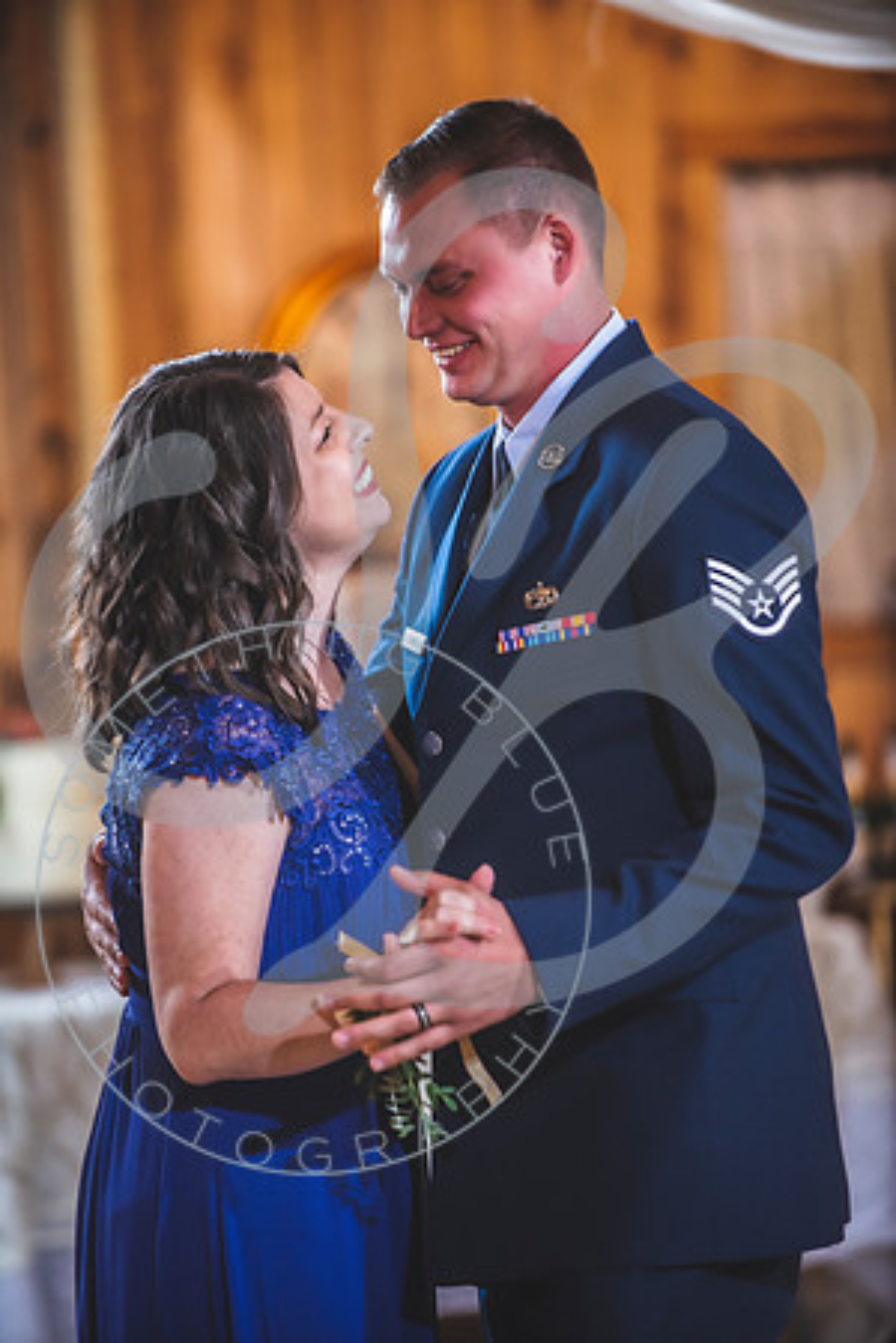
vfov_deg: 10.3
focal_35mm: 200
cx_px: 448
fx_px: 7466
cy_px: 672
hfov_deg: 6.9
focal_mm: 200
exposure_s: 1/200
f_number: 2.8
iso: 1000
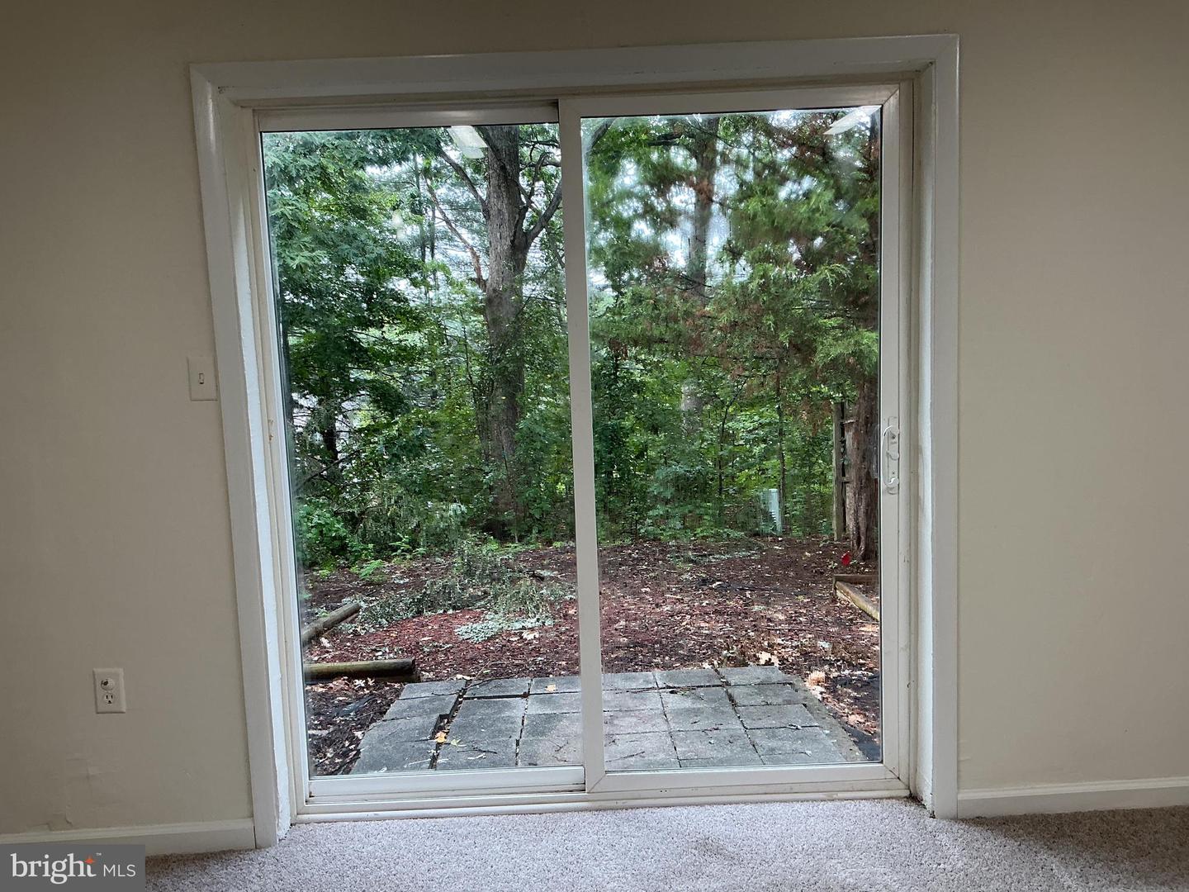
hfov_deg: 61.7
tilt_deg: -6.3
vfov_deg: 48.2
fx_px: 996
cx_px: 594
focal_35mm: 29
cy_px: 446
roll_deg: +2.8
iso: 40
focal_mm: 3
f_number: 1.8
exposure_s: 1/120
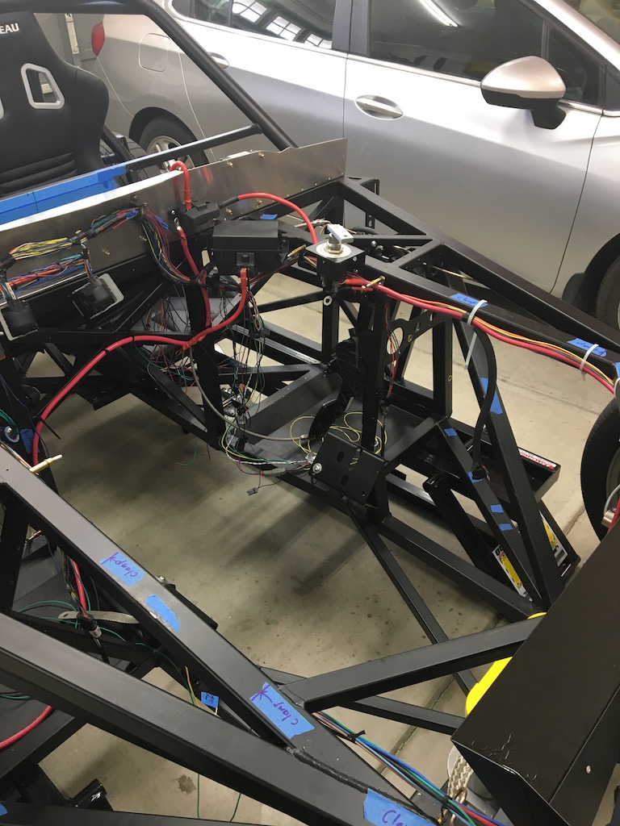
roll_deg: +0.1
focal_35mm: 29
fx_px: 693
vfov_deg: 61.7
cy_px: 413
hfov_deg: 48.2
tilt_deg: -35.2
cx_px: 310
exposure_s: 1/30
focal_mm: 4.15
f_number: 2.2
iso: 80
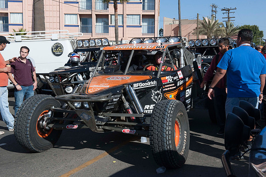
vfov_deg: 28.1
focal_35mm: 48
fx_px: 355
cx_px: 133
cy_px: 88
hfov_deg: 41.1
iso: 320
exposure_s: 1/640
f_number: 13
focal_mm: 48
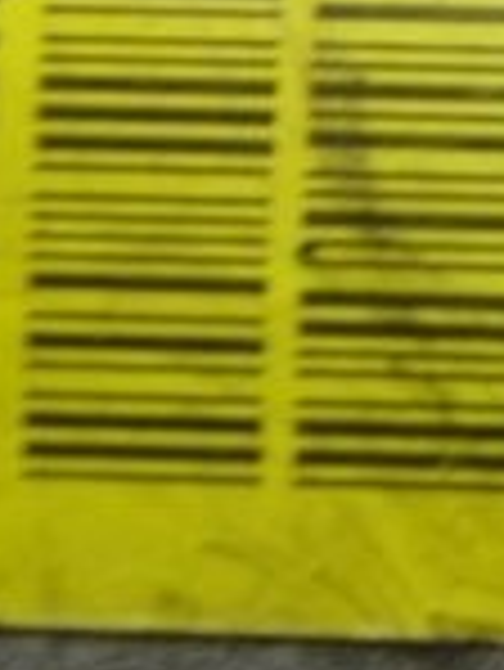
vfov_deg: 3.6
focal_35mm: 543
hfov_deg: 2.7
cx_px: 2074
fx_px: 10532
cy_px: -686
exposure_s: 1/20
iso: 400
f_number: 5.6
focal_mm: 55
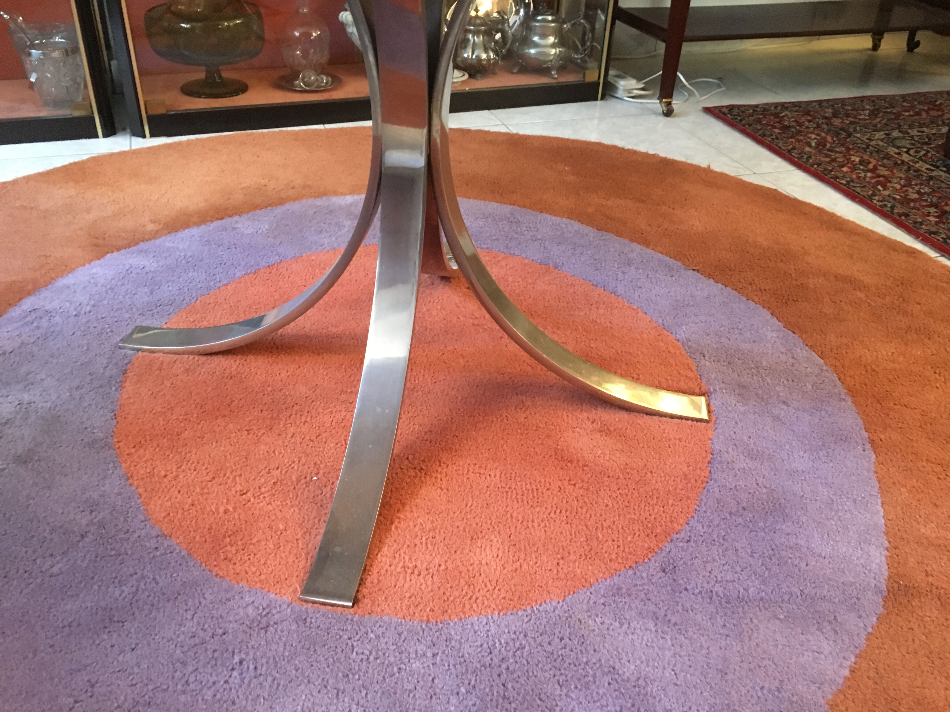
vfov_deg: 48.2
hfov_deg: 61.7
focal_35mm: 29
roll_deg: -3.9
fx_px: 796
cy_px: 356
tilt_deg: -33.9
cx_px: 475
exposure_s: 1/17
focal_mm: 4.15
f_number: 2.2
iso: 400
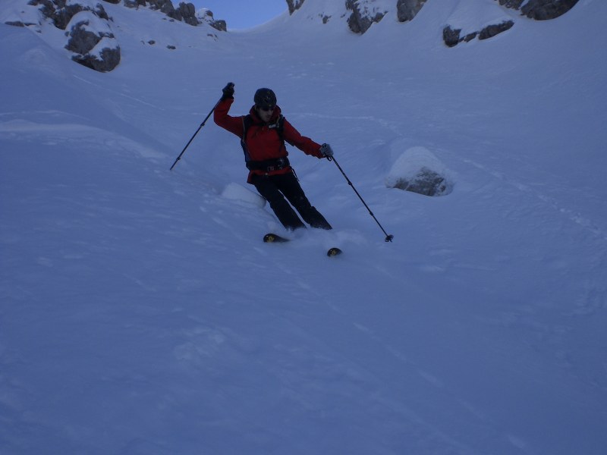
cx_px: 304
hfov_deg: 49.0
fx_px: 666
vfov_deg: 37.7
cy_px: 228
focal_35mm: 38
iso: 50
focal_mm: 6.3
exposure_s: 1/320
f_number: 4.4
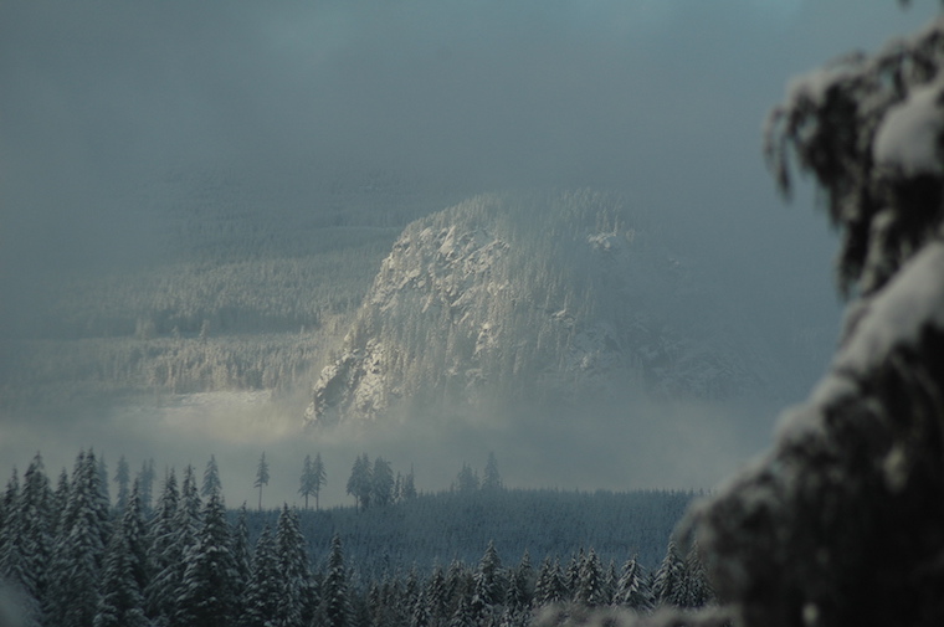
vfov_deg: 5.1
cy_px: 314
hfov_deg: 7.6
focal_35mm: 270
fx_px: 7072
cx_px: 472
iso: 200
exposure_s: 1/500
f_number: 5.6
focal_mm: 180
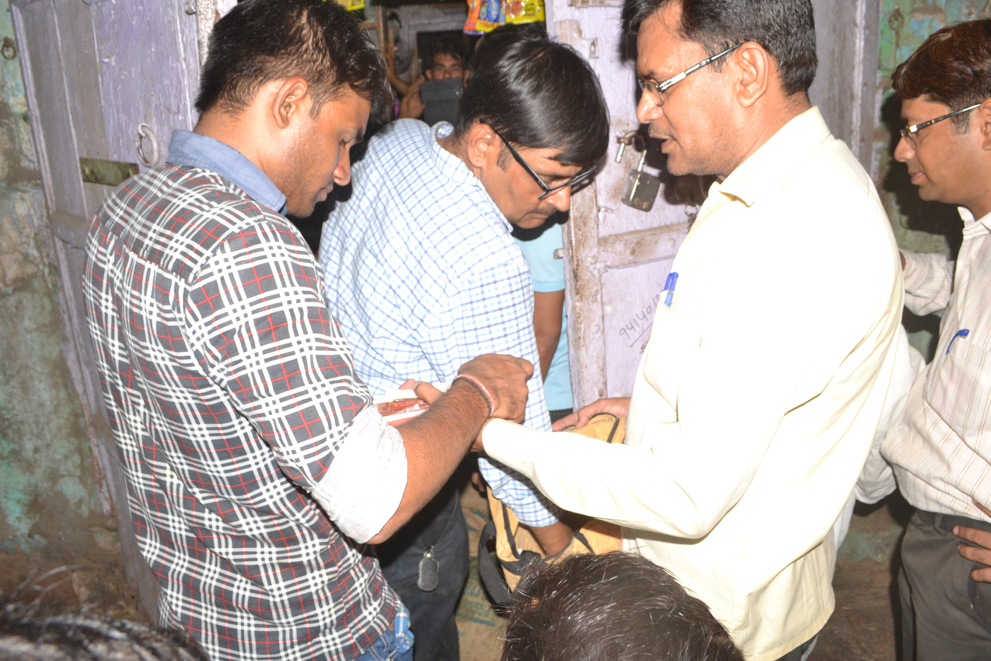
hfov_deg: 67.4
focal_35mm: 27
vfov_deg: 47.9
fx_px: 743
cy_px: 330
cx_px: 496
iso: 400
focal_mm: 18
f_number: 6.3
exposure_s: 1/200
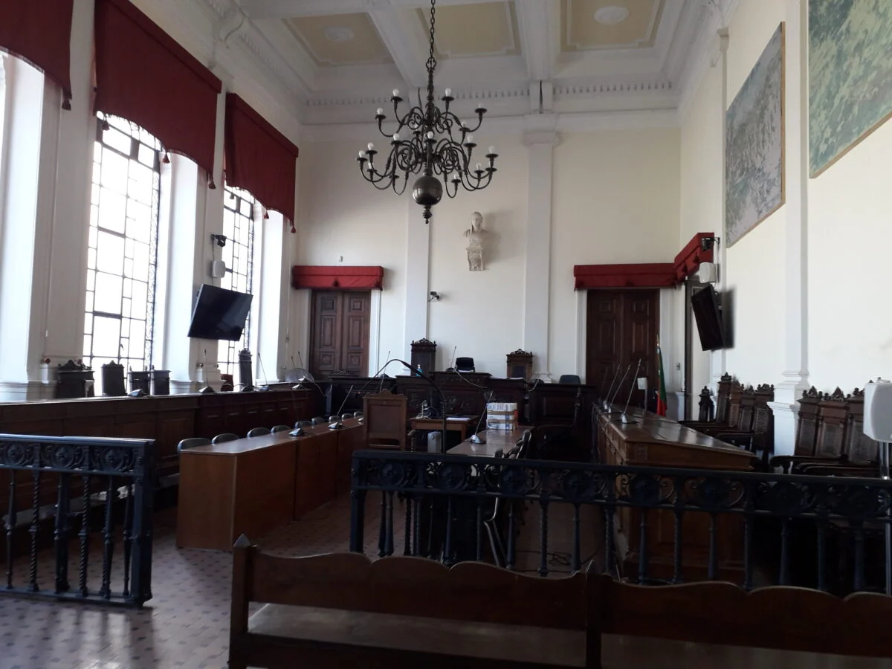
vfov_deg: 51.4
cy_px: 334
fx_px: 696
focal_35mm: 27
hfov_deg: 65.3
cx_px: 446
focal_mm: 3.6
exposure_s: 1/50
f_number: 1.9
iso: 64
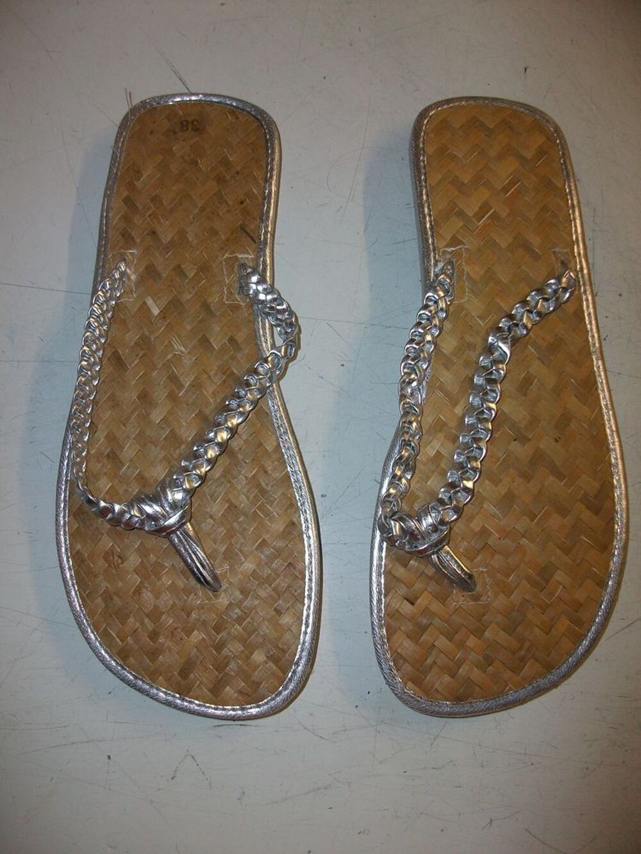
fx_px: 790
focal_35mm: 32
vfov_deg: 56.8
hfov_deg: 44.2
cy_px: 427
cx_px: 320
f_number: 2.9
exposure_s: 1/40
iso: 125
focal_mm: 5.7
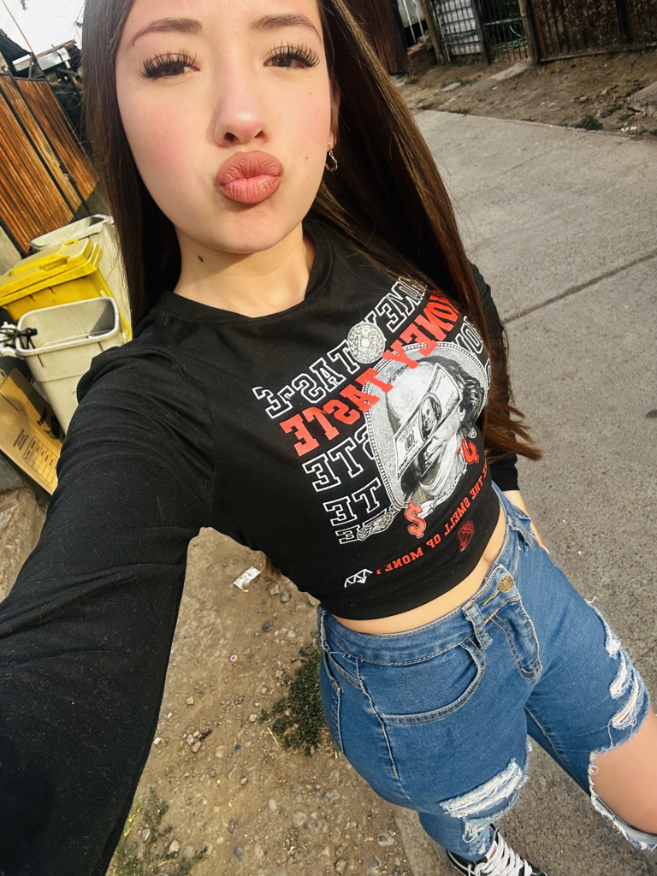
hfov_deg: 58.9
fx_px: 582
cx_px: 328
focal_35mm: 23
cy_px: 438
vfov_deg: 73.9
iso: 20
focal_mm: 2.69
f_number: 1.9
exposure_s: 1/125
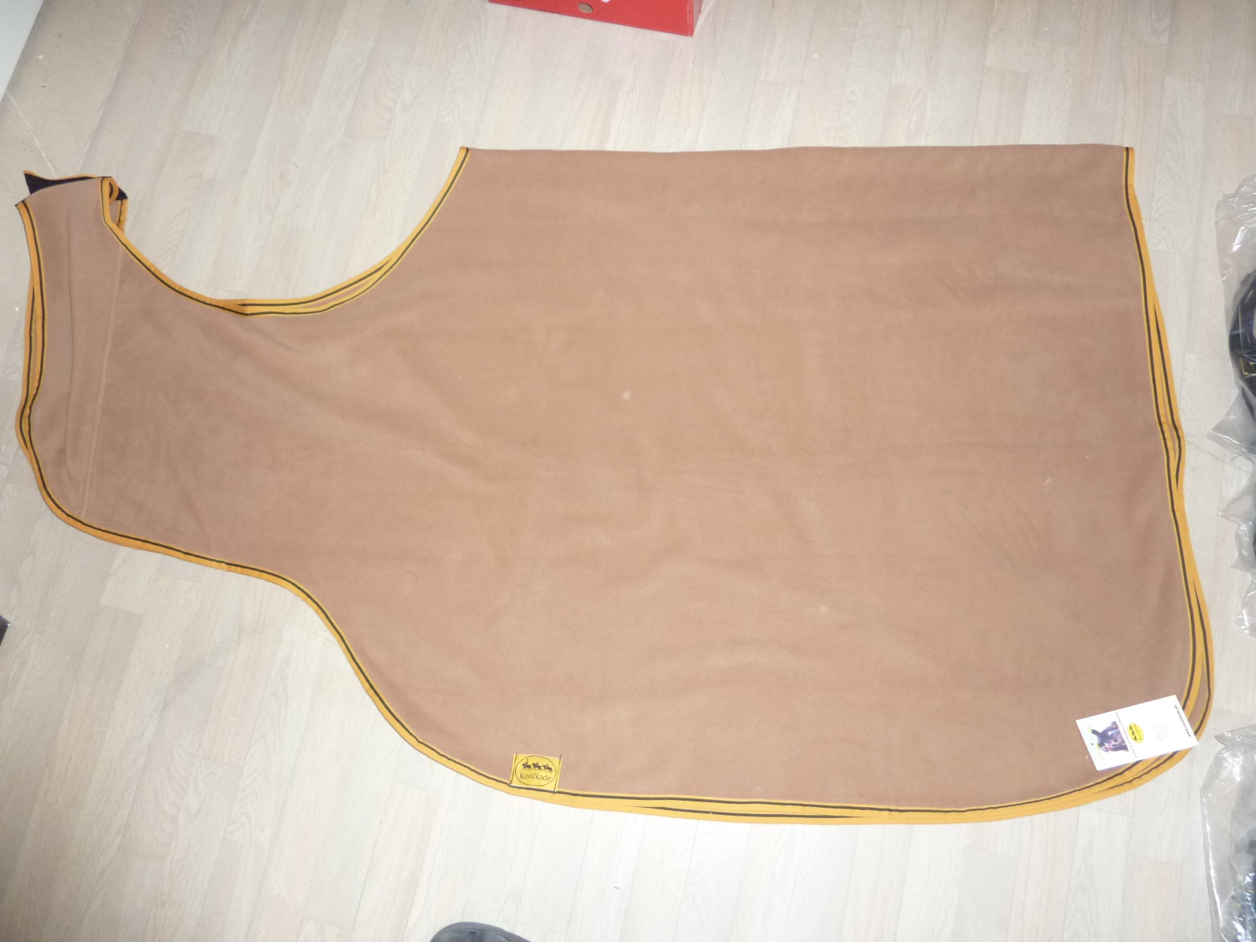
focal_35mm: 25
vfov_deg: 54.9
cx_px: 628
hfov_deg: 69.4
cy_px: 471
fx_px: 907
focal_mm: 4.1
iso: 200
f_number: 3.3
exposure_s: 1/30
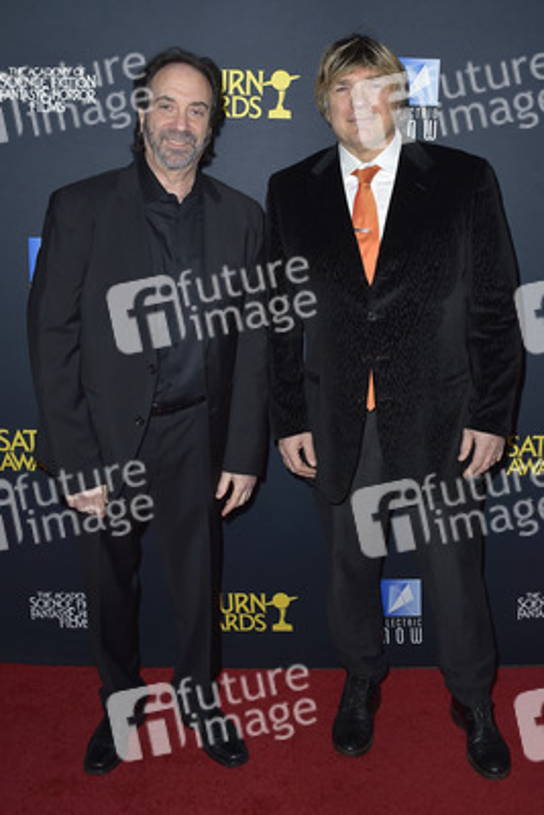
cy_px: 408
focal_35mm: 28
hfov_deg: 46.4
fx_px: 634
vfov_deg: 65.5
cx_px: 272
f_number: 6.3
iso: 250
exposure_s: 1/250
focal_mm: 28
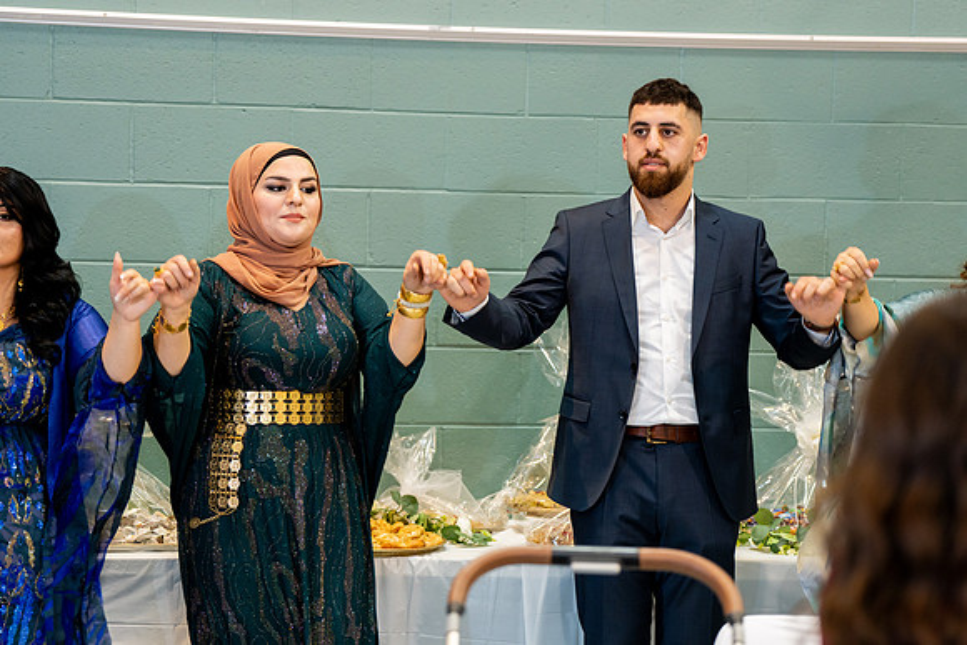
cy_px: 322
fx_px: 2902
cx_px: 484
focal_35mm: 108
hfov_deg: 18.9
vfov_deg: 12.7
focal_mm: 108
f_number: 2.8
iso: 1250
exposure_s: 1/200
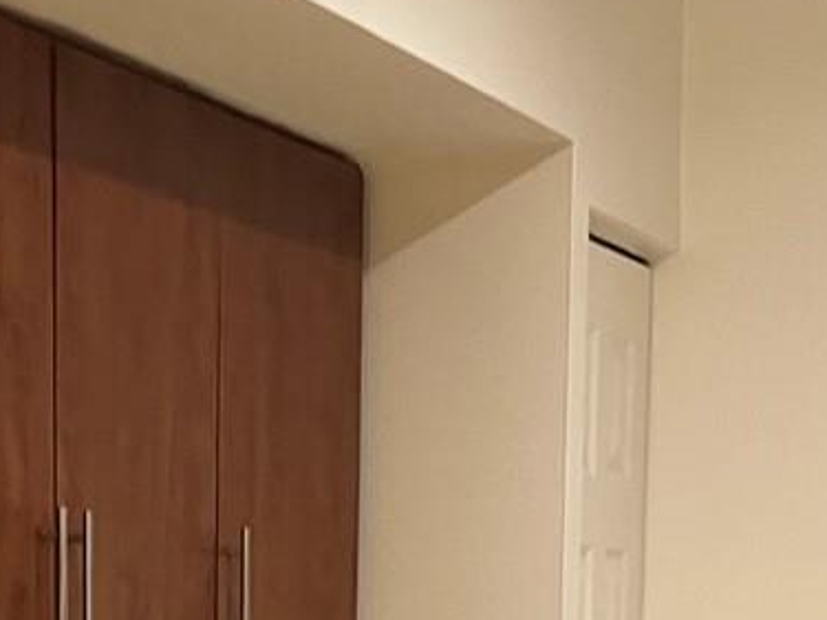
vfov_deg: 12.6
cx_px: 112
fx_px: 2651
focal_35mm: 111
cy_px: 975
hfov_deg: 17.5
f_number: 1.5
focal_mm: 5.7
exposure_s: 1/60
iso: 160
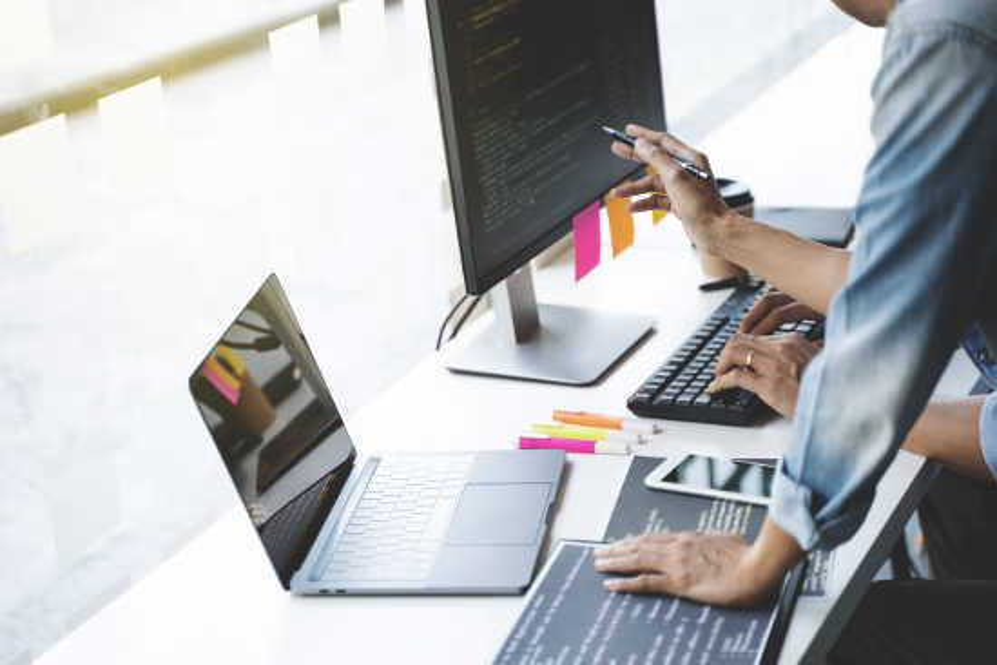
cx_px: 498
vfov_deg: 18.2
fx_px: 2078
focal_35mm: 75
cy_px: 332
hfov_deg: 27.0
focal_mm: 75
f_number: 2.8
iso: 250
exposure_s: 1/100
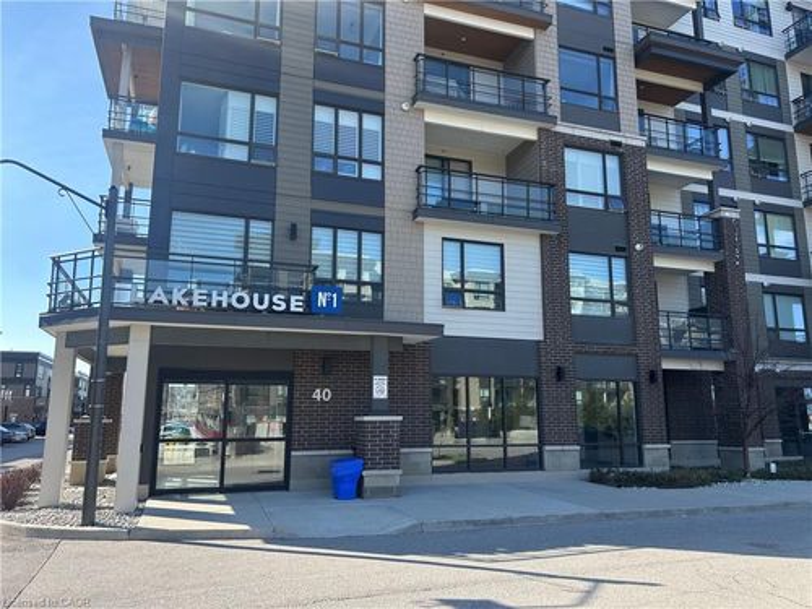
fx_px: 610
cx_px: 406
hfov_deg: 67.3
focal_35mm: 26
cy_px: 304
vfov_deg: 53.1
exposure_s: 1/1159
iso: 50
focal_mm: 5.7
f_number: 1.5
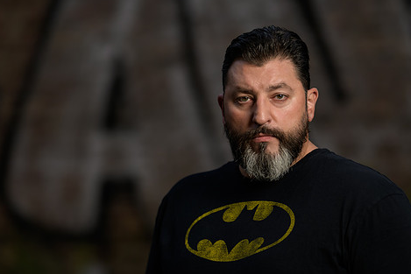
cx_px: 201
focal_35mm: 167
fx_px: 1907
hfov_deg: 12.3
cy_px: 166
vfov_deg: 8.2
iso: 200
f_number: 2
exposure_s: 1/250
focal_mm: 135
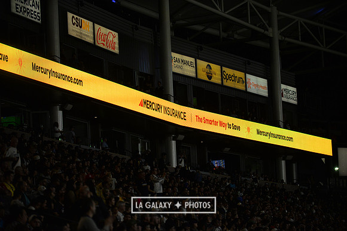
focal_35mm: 175
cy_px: 116
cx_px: 174
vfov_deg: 7.9
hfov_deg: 11.7
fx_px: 1687
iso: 1600
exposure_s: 1/3200
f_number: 2.8
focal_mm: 175
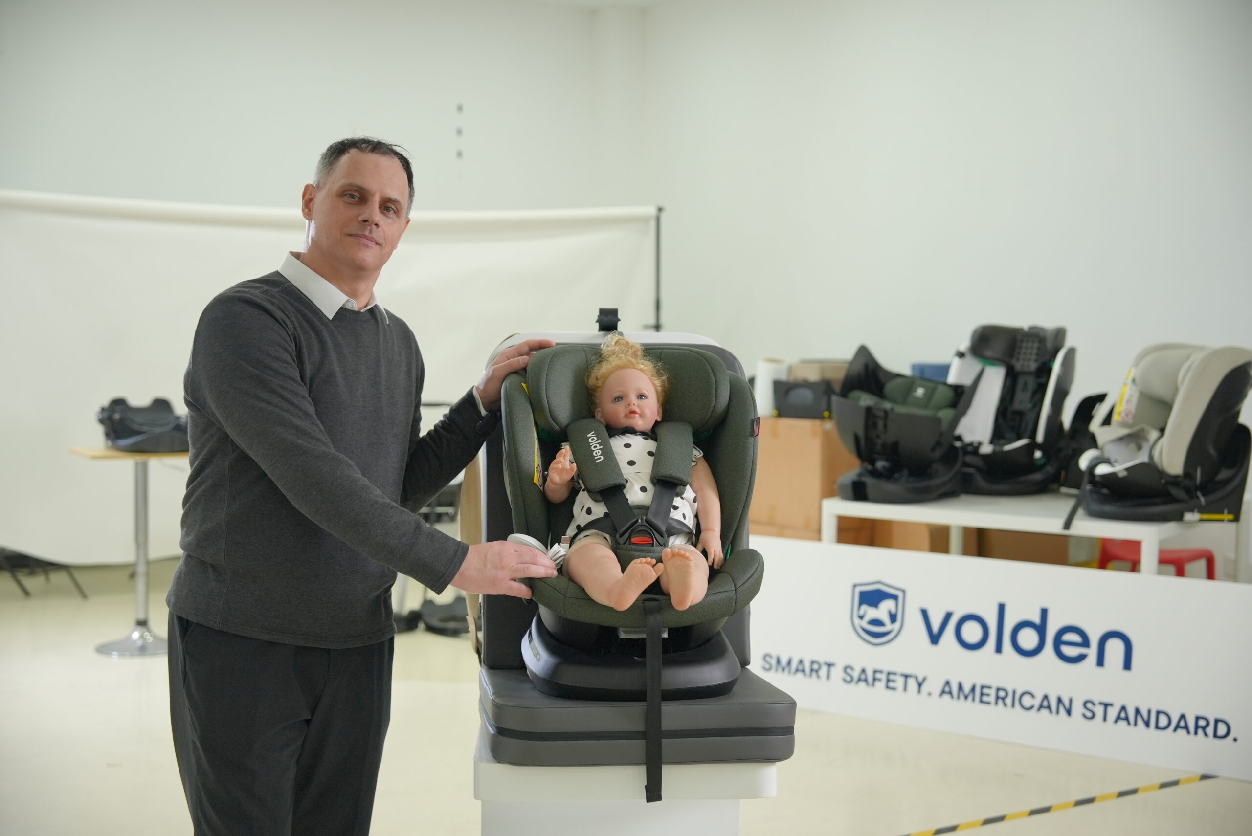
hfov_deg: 41.9
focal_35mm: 47
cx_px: 626
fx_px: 1635
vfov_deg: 28.7
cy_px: 418
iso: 800
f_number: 2.8
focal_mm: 47
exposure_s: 1/160
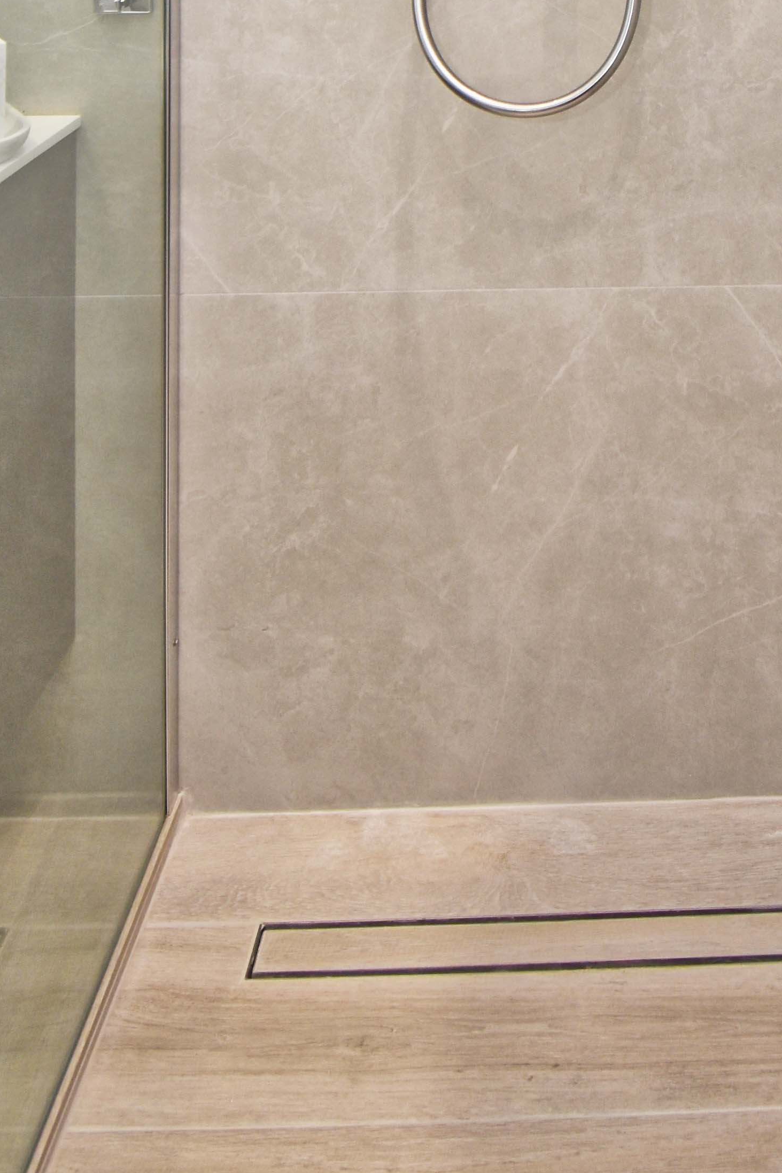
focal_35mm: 41
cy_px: -215
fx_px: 1336
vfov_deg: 37.0
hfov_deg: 31.5
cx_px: 665
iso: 250
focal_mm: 10
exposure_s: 1/60
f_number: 4.5
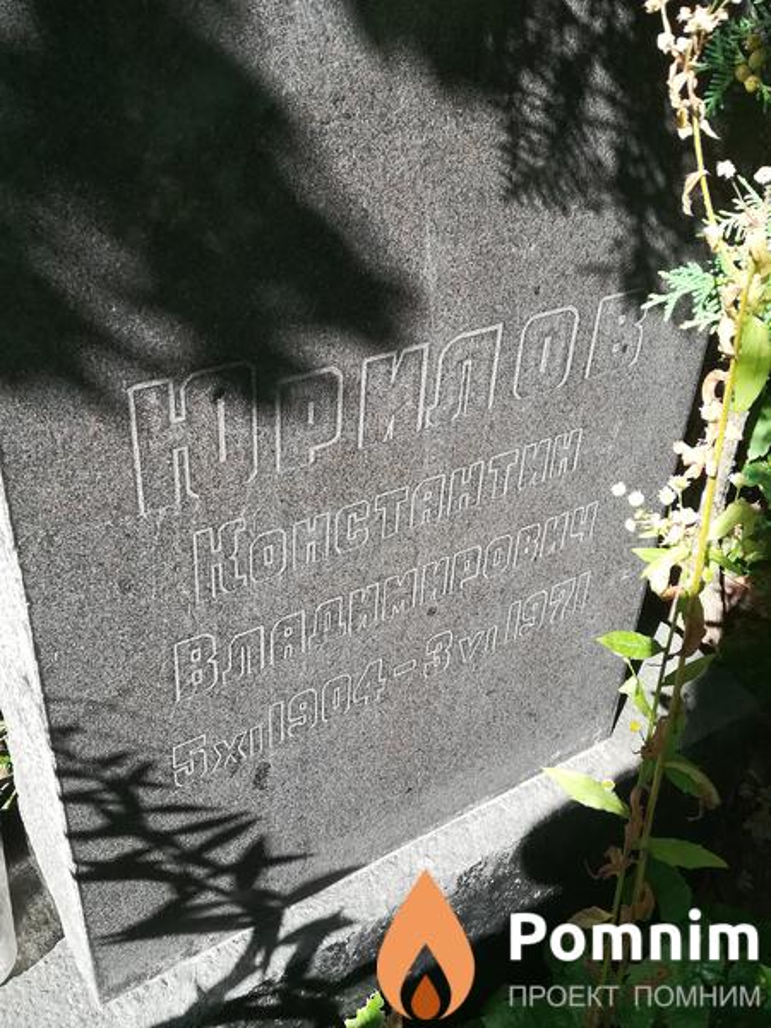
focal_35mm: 34
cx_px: 386
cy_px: 514
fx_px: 1010
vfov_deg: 54.0
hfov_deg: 41.8
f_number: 2.2
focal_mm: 3.83
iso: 50
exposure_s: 1/250
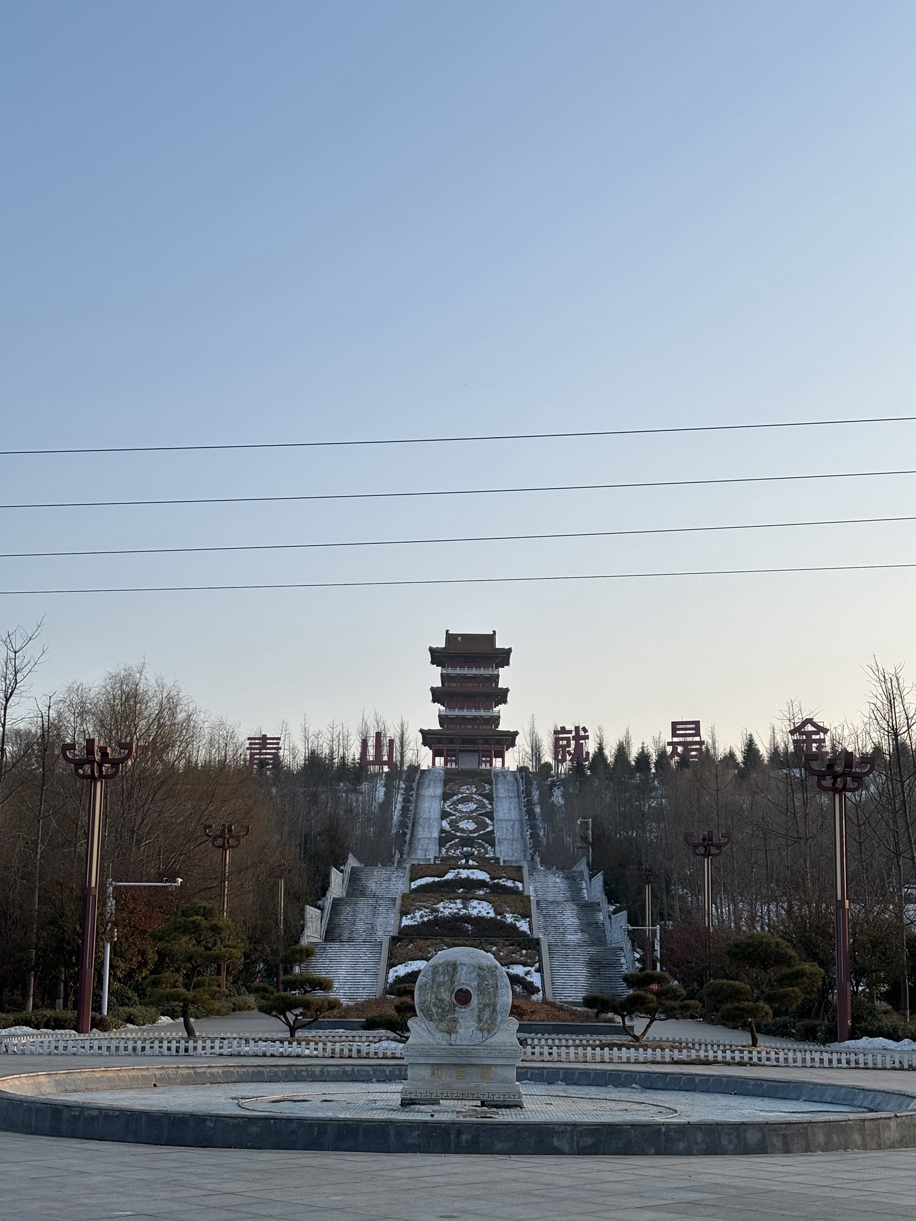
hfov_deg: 28.0
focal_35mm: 52
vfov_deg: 36.8
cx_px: 458
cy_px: 610
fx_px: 1835
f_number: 1.6
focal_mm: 5.96
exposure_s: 1/1037
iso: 32
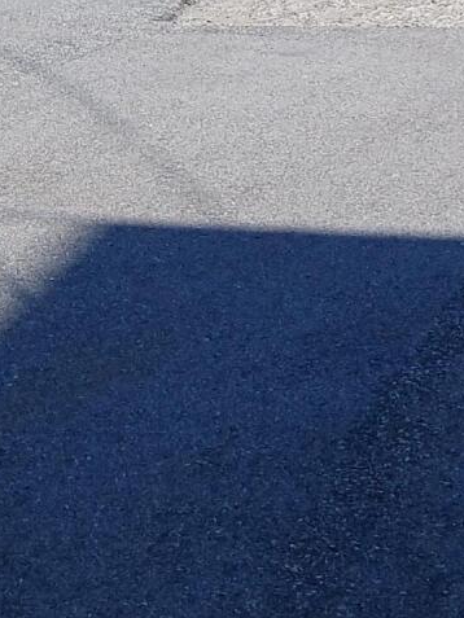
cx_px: 343
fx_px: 1947
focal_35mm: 109
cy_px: -531
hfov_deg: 13.5
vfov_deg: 15.3
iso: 20
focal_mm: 3.98
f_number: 1.8
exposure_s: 1/315
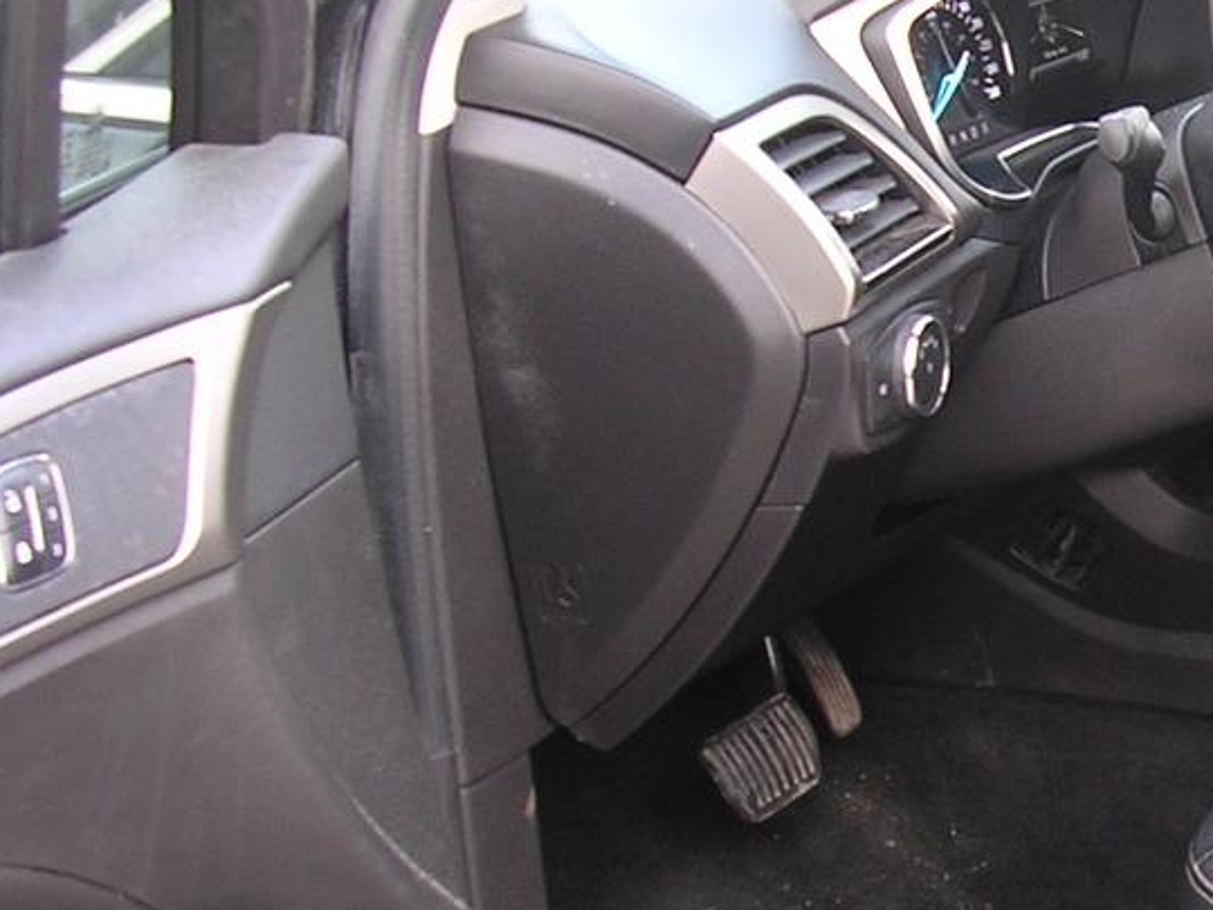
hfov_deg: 20.6
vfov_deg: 16.4
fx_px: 3154
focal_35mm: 90
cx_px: 1370
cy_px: 526
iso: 100
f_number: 2.8
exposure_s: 1/11.4
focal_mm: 5.8
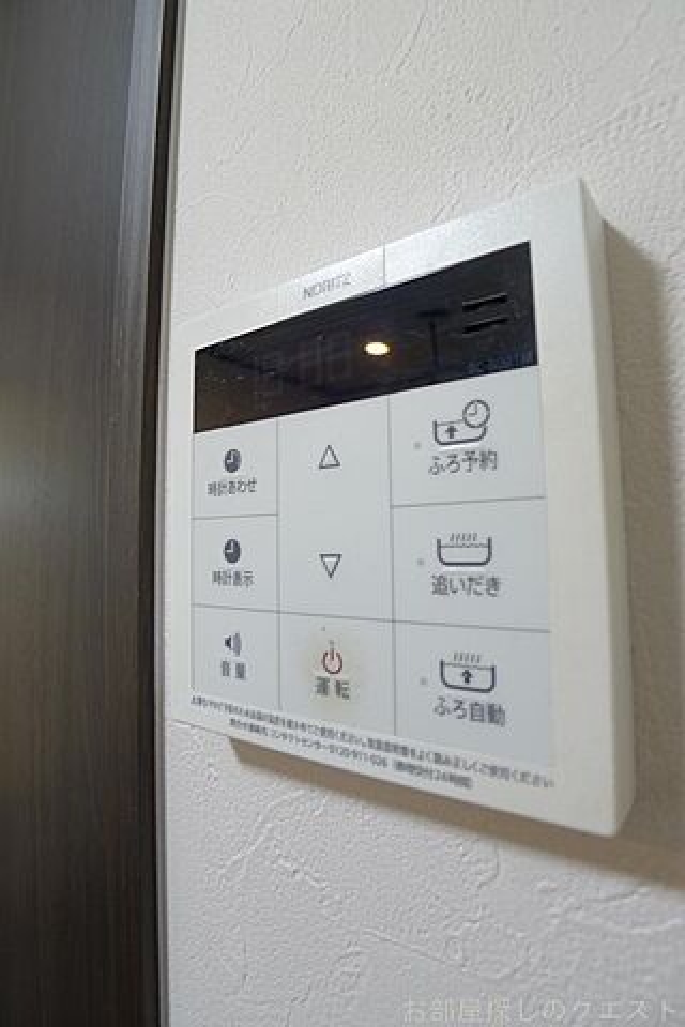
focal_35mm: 24
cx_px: 342
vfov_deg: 73.7
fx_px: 685
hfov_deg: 53.1
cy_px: 514
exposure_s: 1/8
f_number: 2
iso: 80
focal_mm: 5.1
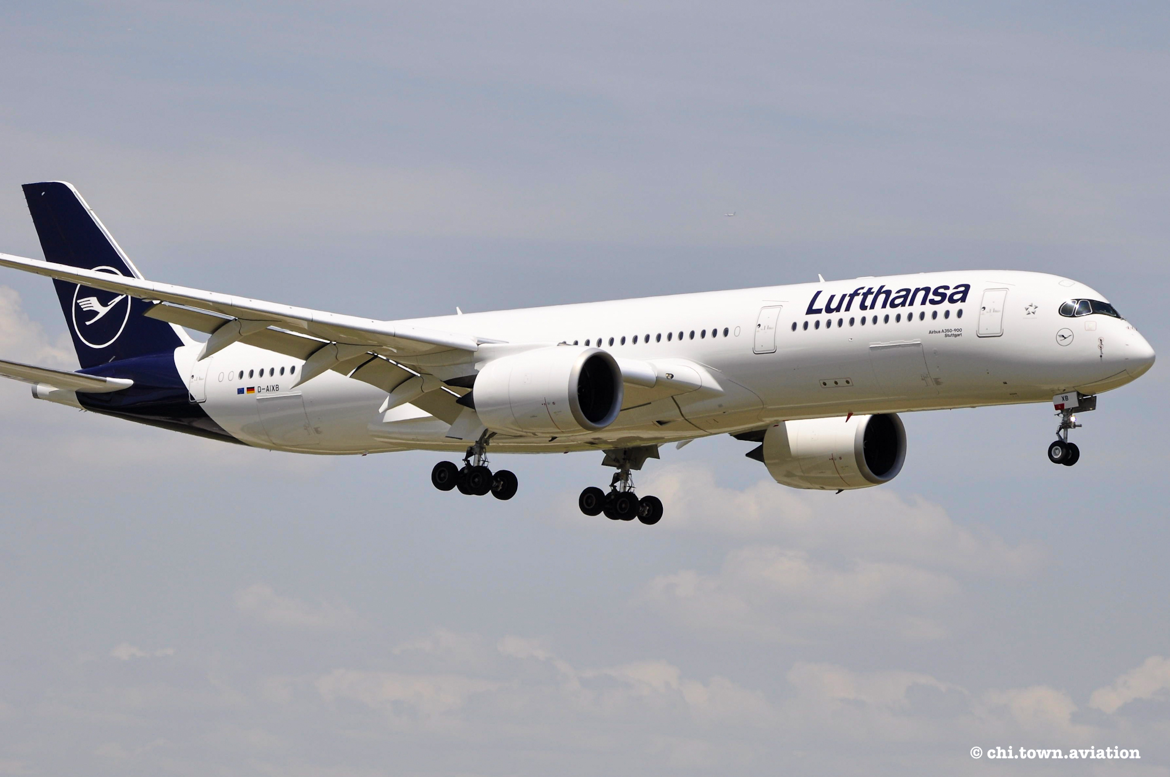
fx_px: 6573
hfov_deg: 10.2
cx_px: 585
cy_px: 388
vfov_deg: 6.8
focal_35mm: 202
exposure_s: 1/2000
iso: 200
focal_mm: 135
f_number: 5.3
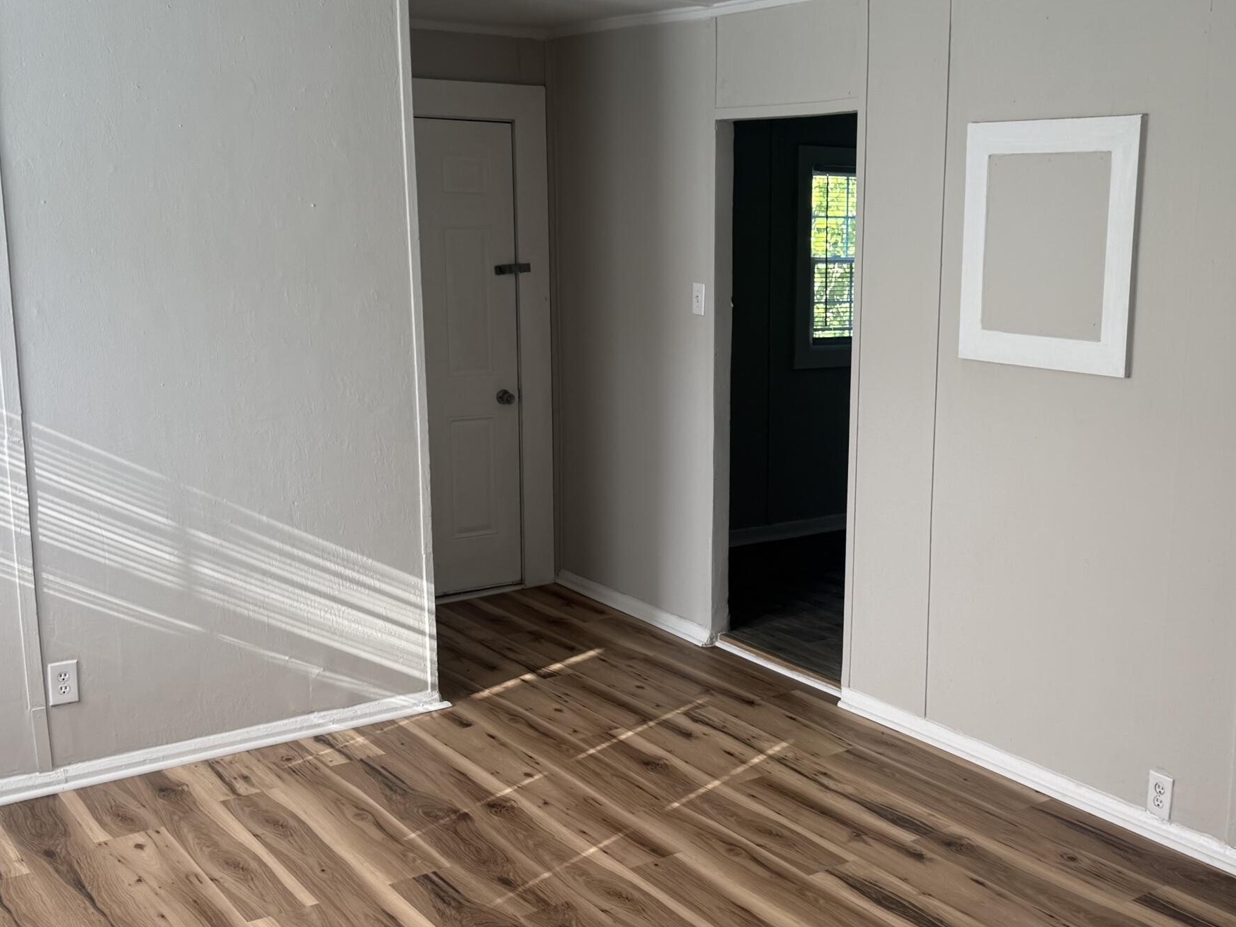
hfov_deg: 45.3
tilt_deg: -10.6
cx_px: 782
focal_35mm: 41
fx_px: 1464
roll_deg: -1.7
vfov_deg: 35.1
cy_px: 481
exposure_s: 1/121
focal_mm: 6.76
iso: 64
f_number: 1.78
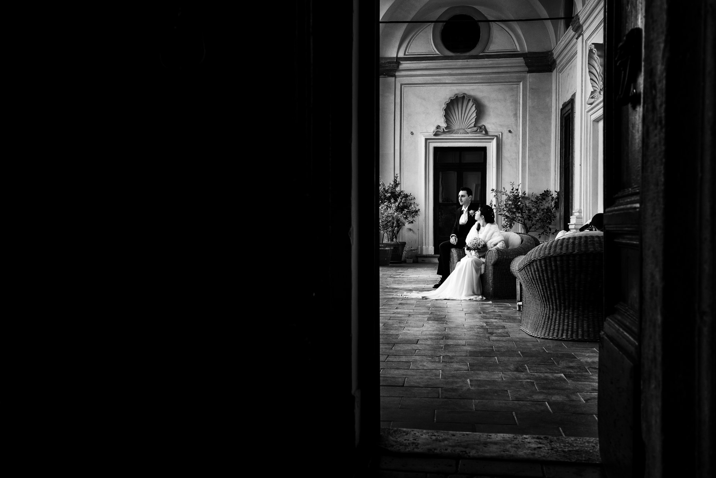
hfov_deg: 50.7
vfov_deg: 35.1
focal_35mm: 38
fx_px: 756
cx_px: 358
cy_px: 239
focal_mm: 38
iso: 640
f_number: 5.6
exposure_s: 1/160
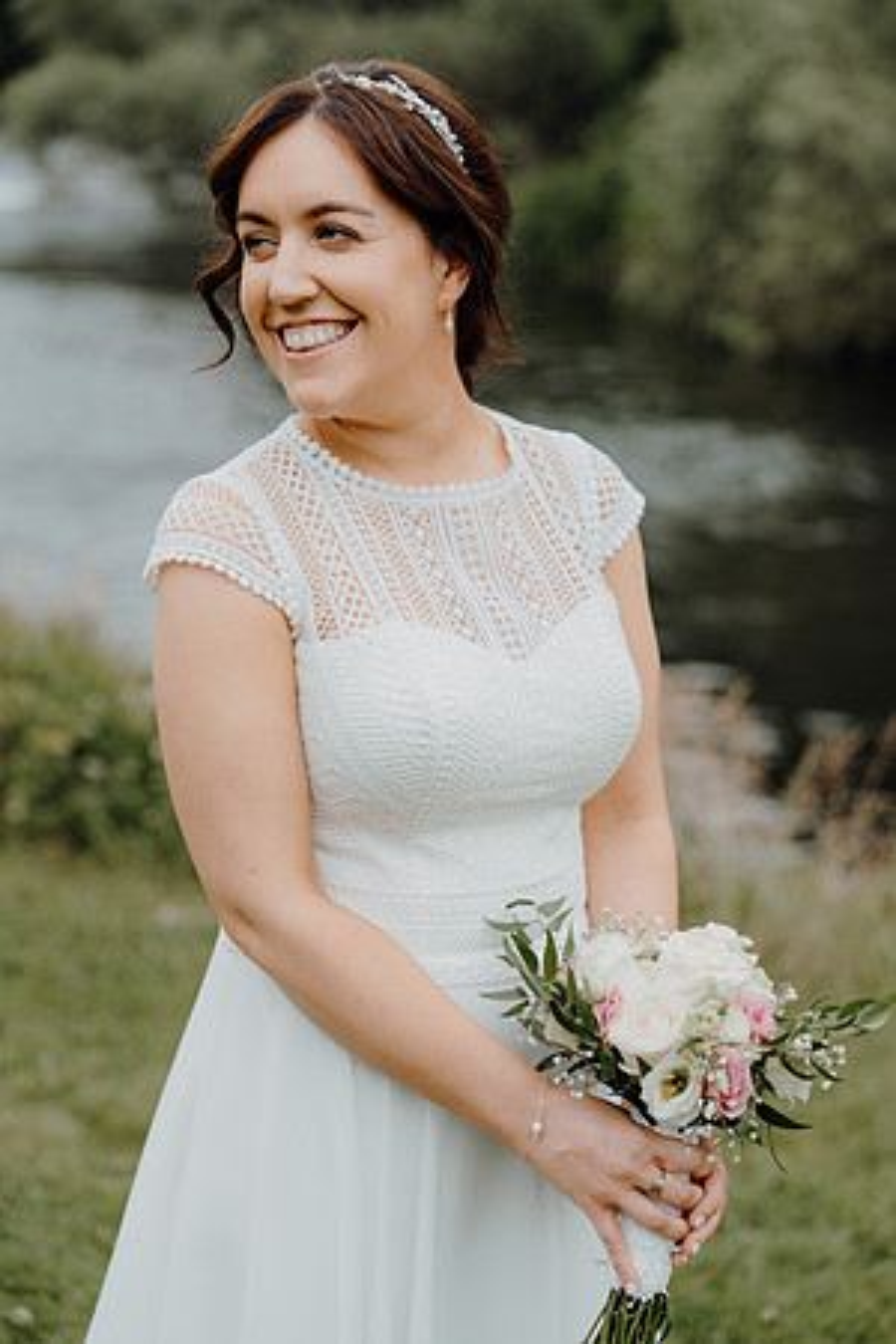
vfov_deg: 28.8
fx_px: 2613
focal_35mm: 70
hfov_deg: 19.5
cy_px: 672
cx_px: 448
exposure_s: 1/800
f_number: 2.8
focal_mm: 70
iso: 125
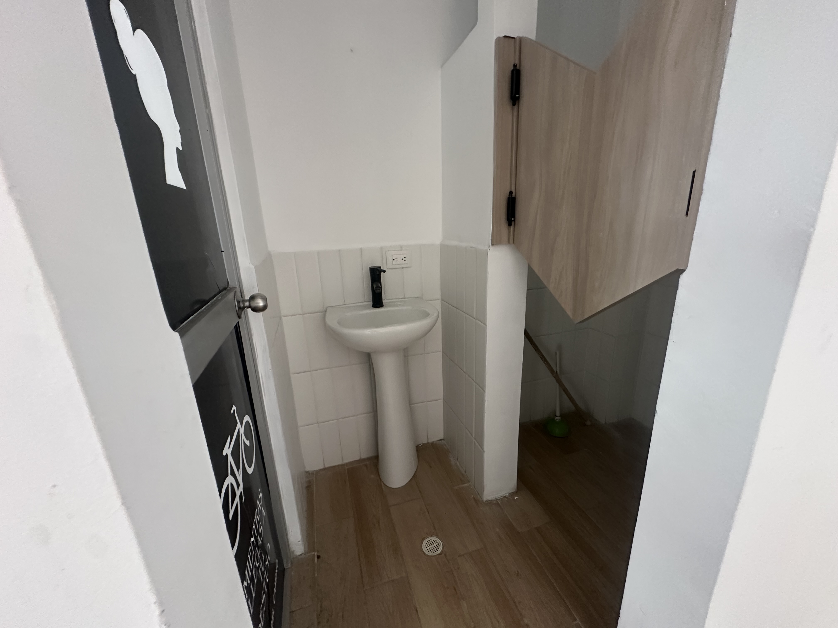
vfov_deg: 85.7
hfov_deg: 102.1
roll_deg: +2.7
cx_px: 419
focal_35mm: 14
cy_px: 314
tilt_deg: -14.3
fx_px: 339
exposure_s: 1/60
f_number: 2.2
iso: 500
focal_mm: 2.22
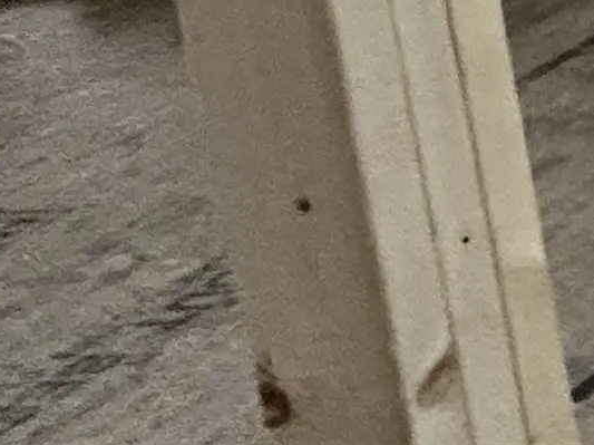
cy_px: -500
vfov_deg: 12.1
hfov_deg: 9.3
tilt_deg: -8.9
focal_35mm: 106
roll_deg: +0.5
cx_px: 2126
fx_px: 1818
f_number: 2.2
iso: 500
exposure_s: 1/60
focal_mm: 2.22
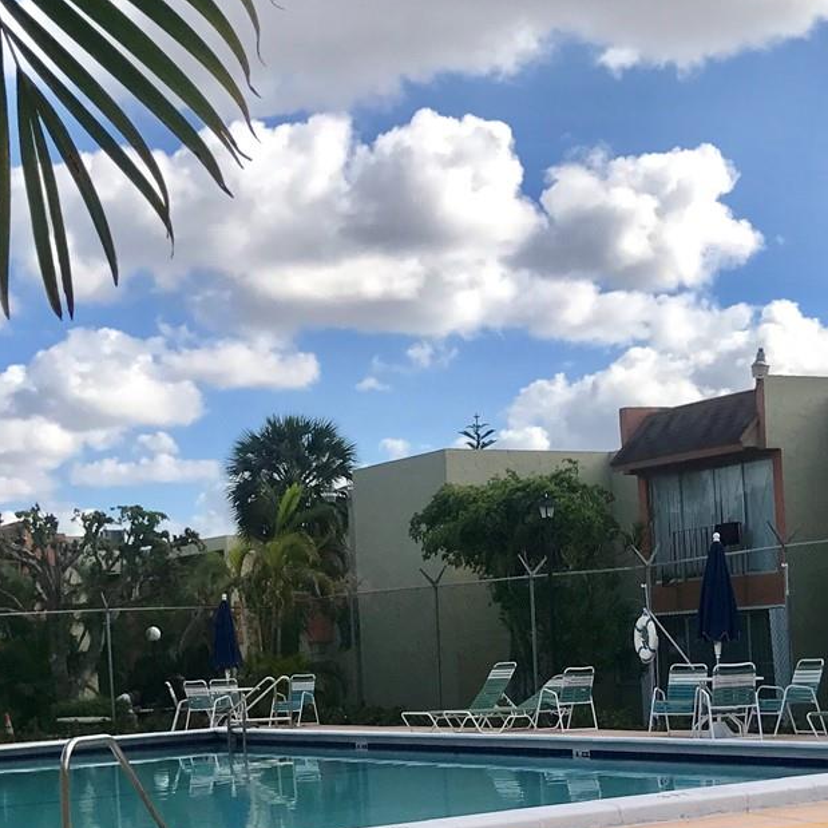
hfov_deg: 26.8
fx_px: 1732
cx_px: 507
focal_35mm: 64
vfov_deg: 26.3
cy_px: 684
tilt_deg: -0.7
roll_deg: +3.7
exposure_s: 1/2398
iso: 20
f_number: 1.8
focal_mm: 3.99
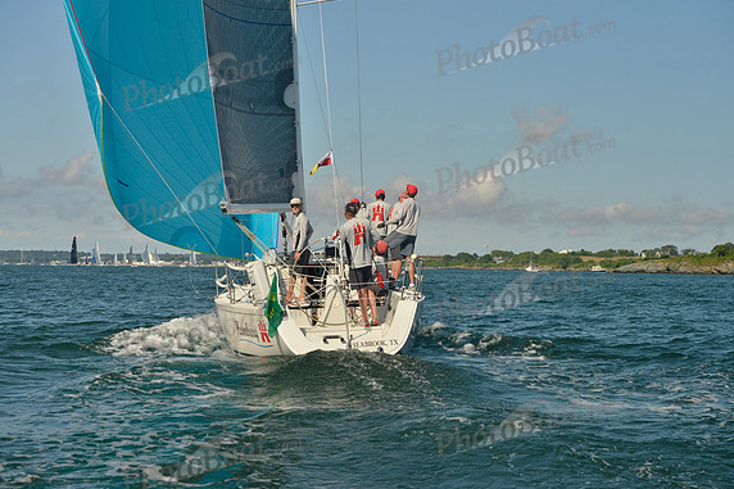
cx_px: 370
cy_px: 246
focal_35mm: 71
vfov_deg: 19.2
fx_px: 1447
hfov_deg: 28.5
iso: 400
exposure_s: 1/1250
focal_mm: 70
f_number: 7.1
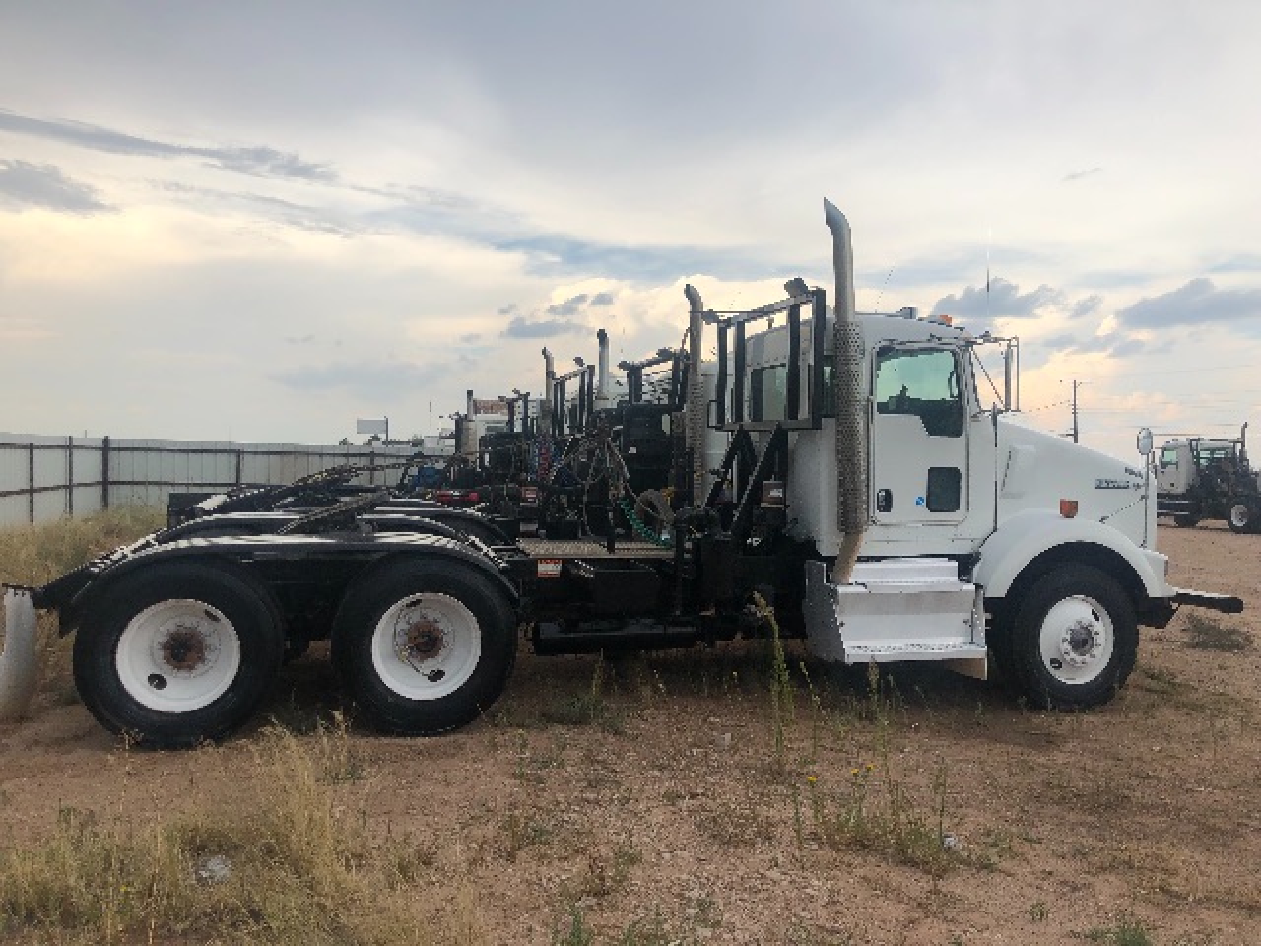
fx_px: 1020
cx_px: 630
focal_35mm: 28
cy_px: 473
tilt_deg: +0.6
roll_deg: -1.3
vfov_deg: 49.7
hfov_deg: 63.4
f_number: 1.8
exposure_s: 1/1043
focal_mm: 4
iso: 20
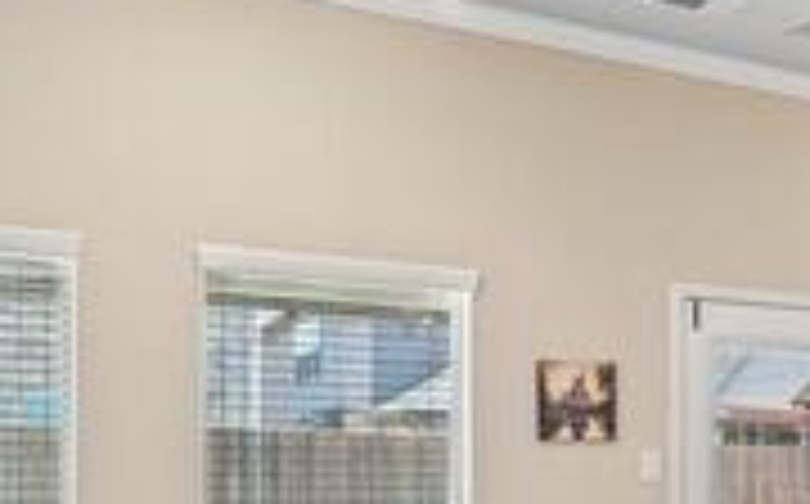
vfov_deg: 21.1
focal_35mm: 60
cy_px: 468
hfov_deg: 29.5
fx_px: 1319
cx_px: 963
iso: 400
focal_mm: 16.5
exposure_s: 1/13
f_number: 8
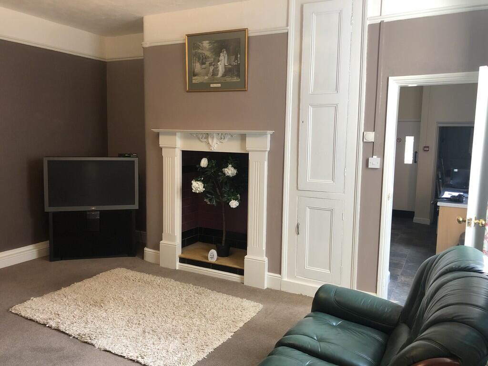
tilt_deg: -6.6
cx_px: 244
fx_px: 395
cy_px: 183
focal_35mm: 28
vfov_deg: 49.7
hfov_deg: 63.4
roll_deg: -0.7
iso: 32
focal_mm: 3.99
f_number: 1.8
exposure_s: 1/25
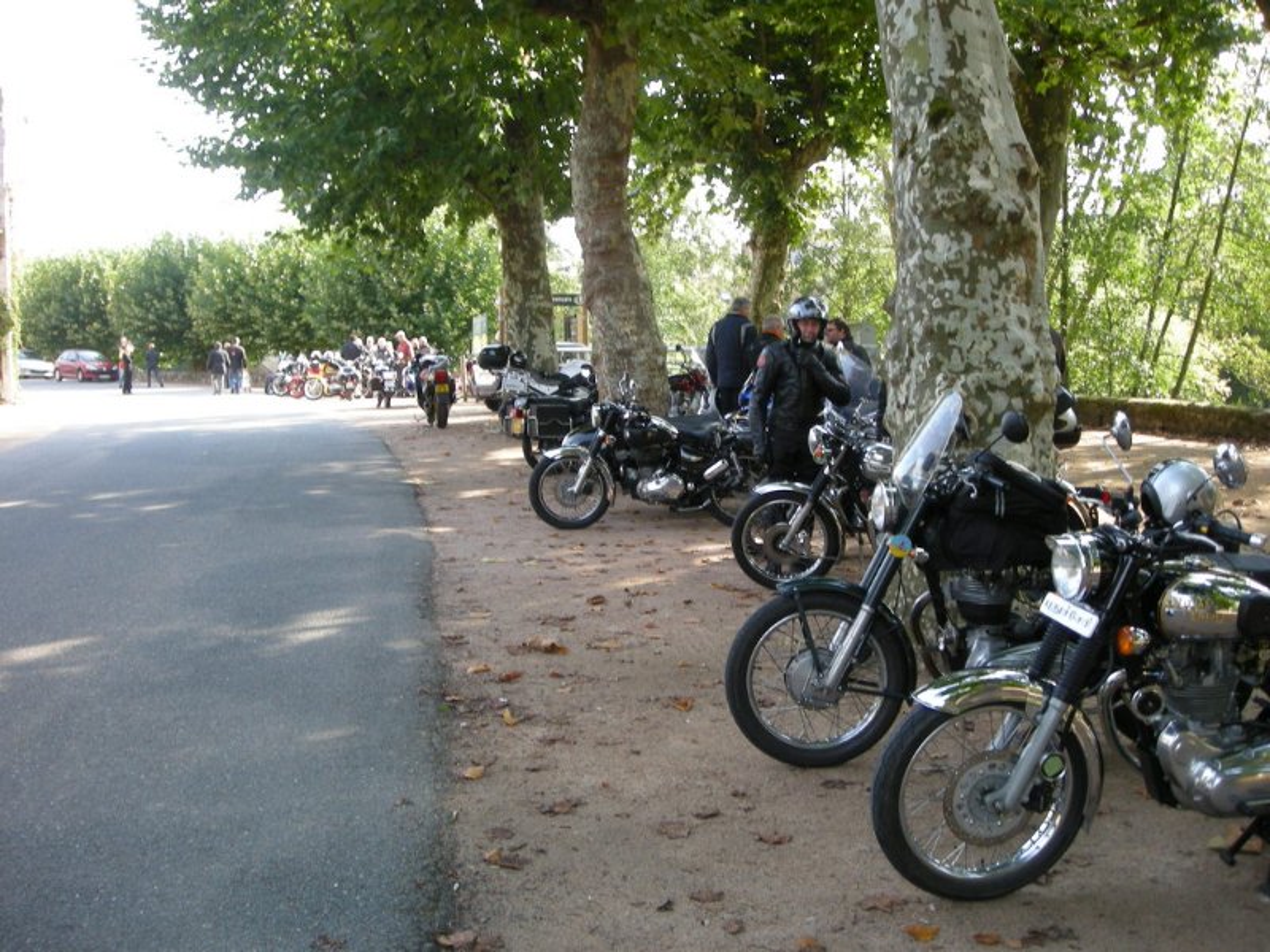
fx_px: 1284
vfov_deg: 40.7
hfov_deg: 52.6
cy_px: 476
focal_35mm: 35
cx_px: 635
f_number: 2.8
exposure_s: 1/70.5
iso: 50
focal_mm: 5.7
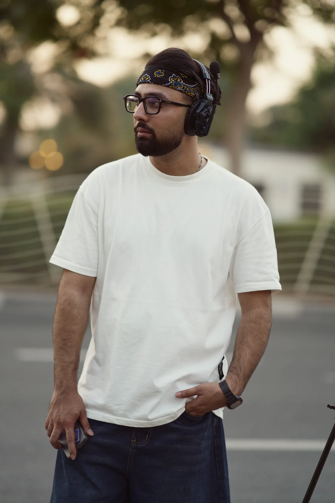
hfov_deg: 16.1
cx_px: 168
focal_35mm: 85
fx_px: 1186
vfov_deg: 23.9
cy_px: 252
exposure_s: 1/250
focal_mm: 85
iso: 100
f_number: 1.4
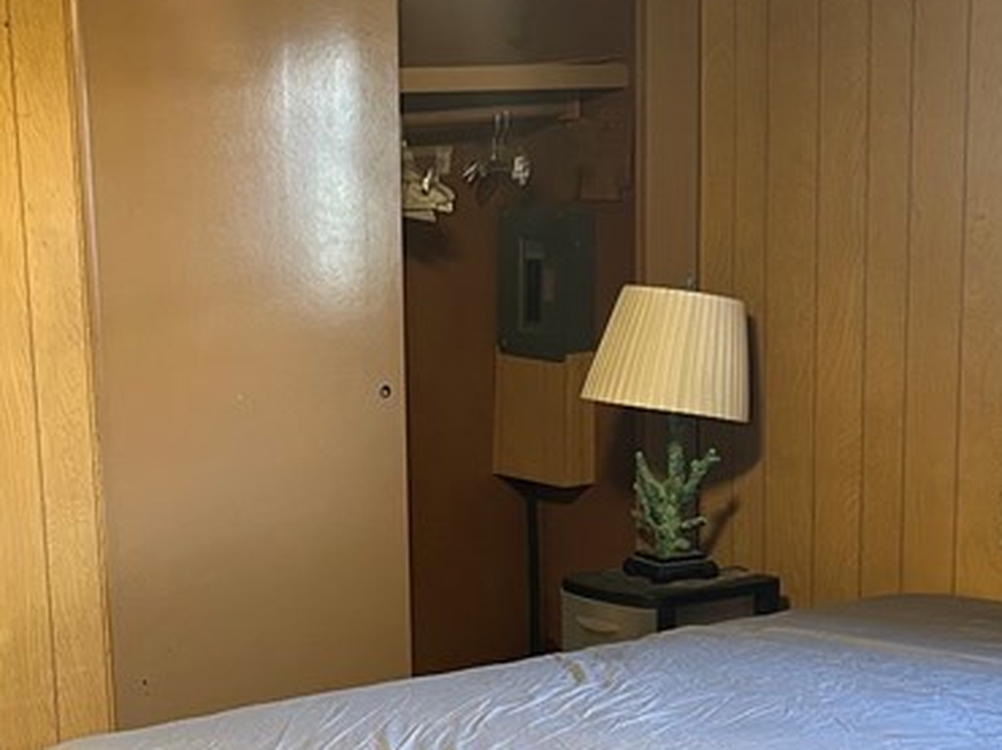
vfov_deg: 20.2
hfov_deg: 26.6
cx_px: 233
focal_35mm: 72
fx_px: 2083
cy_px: 609
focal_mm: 5.7
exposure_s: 1/40
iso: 400
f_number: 1.5
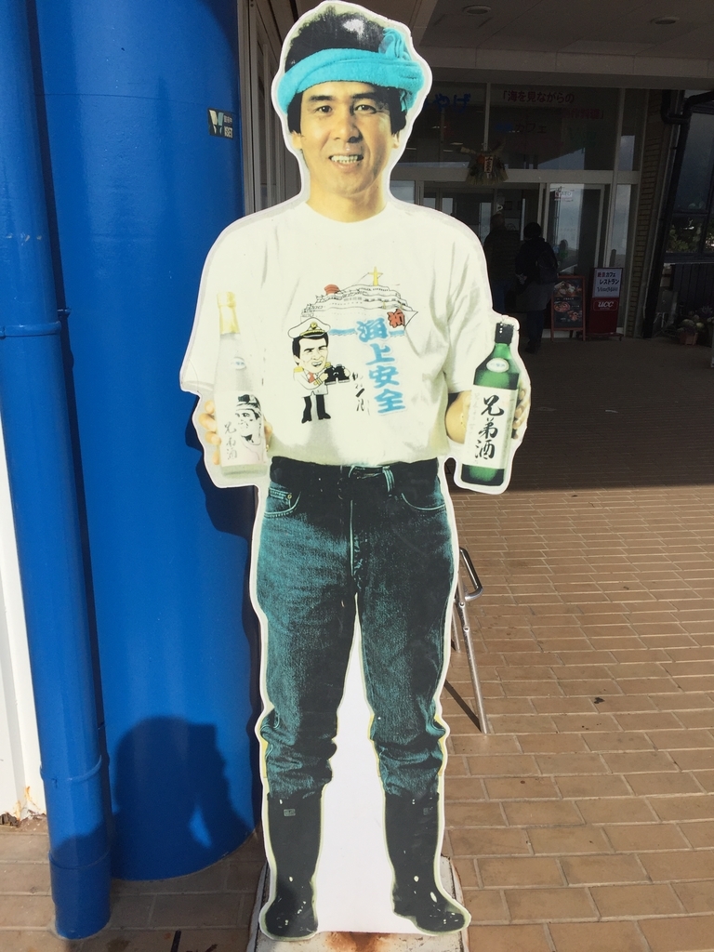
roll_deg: +0.7
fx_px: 798
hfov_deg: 48.2
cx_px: 357
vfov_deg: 61.7
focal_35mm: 29
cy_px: 476
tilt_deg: -15.5
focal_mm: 4.15
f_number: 2.2
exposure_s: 1/4950
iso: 32
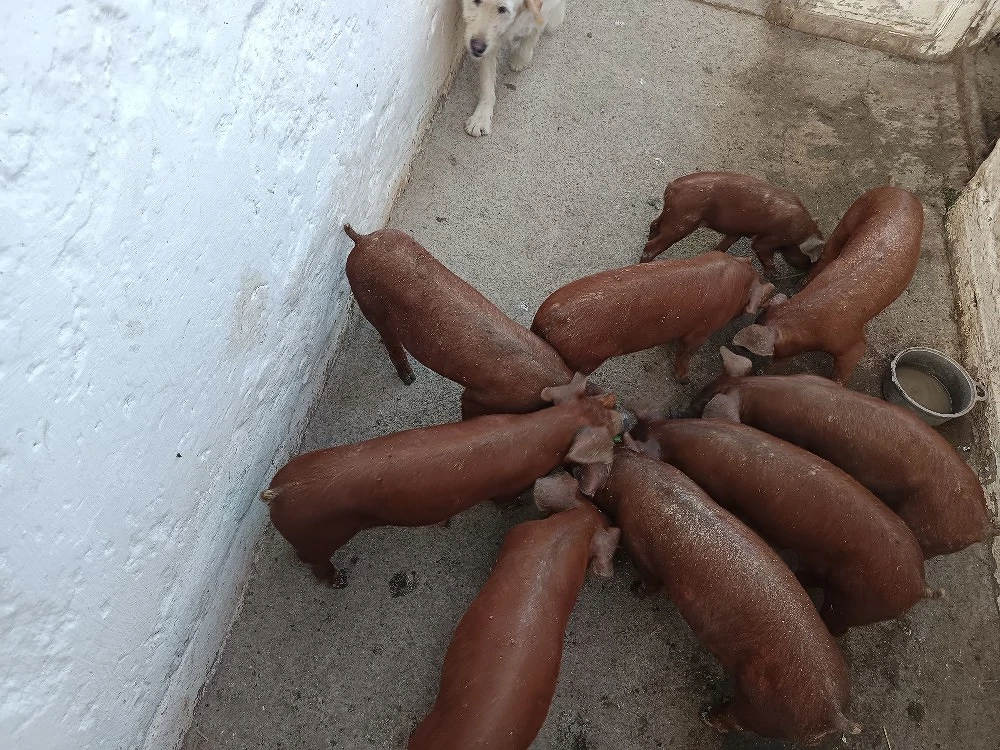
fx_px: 693
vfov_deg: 56.8
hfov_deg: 71.6
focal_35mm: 24
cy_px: 375
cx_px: 500
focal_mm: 5.31
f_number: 1.7
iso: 257
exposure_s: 1/50
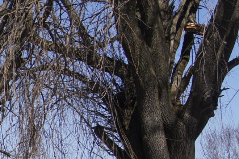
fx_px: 1015
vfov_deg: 8.8
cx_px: -188
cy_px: 225
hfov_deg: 12.3
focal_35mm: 153
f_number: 8
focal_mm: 28
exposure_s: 1/320
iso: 100
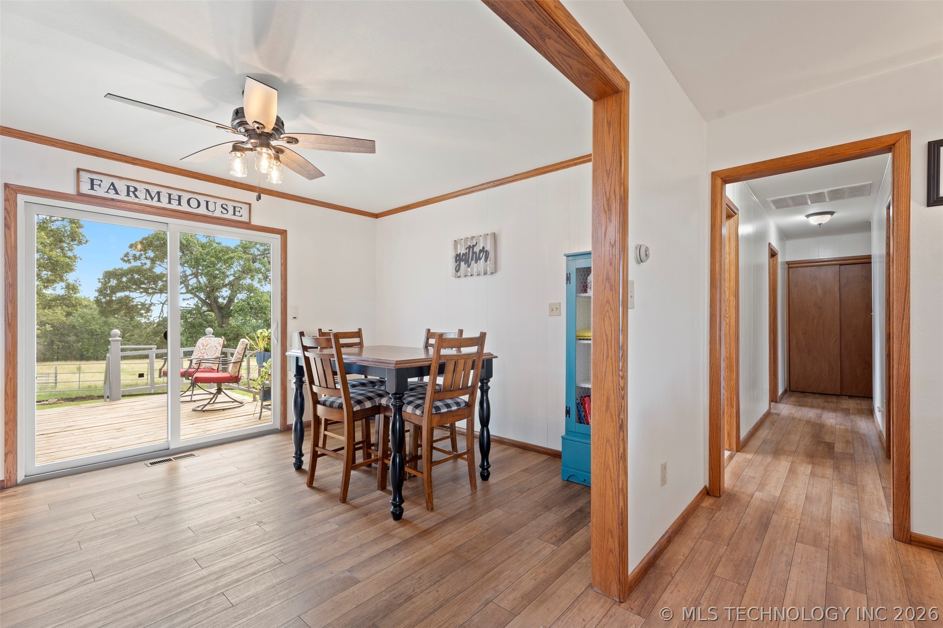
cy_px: 314
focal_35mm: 16
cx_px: 472
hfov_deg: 96.7
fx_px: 419
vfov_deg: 73.7
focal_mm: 16
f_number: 9
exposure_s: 1
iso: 200
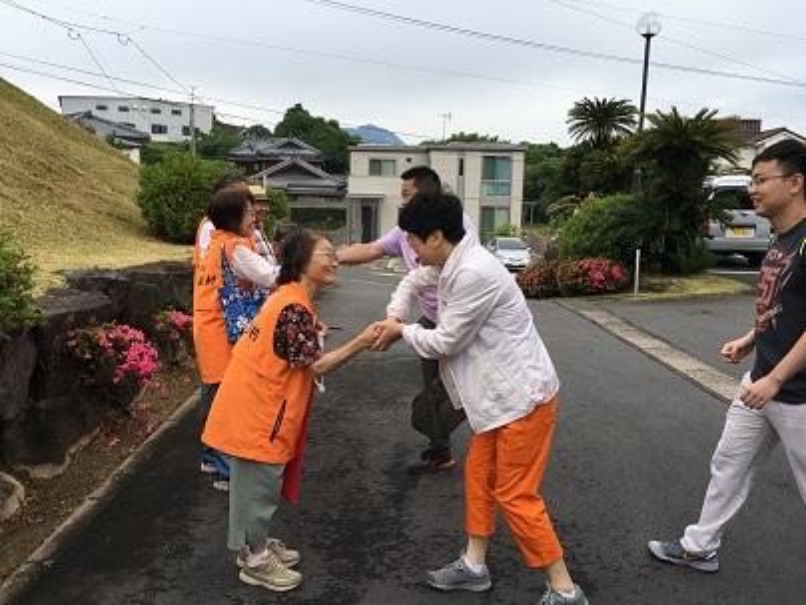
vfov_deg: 48.2
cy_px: 302
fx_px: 675
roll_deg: -0.8
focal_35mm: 29
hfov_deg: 61.7
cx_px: 403
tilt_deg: -9.5
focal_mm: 4.2
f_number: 2.2
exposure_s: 1/646
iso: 25
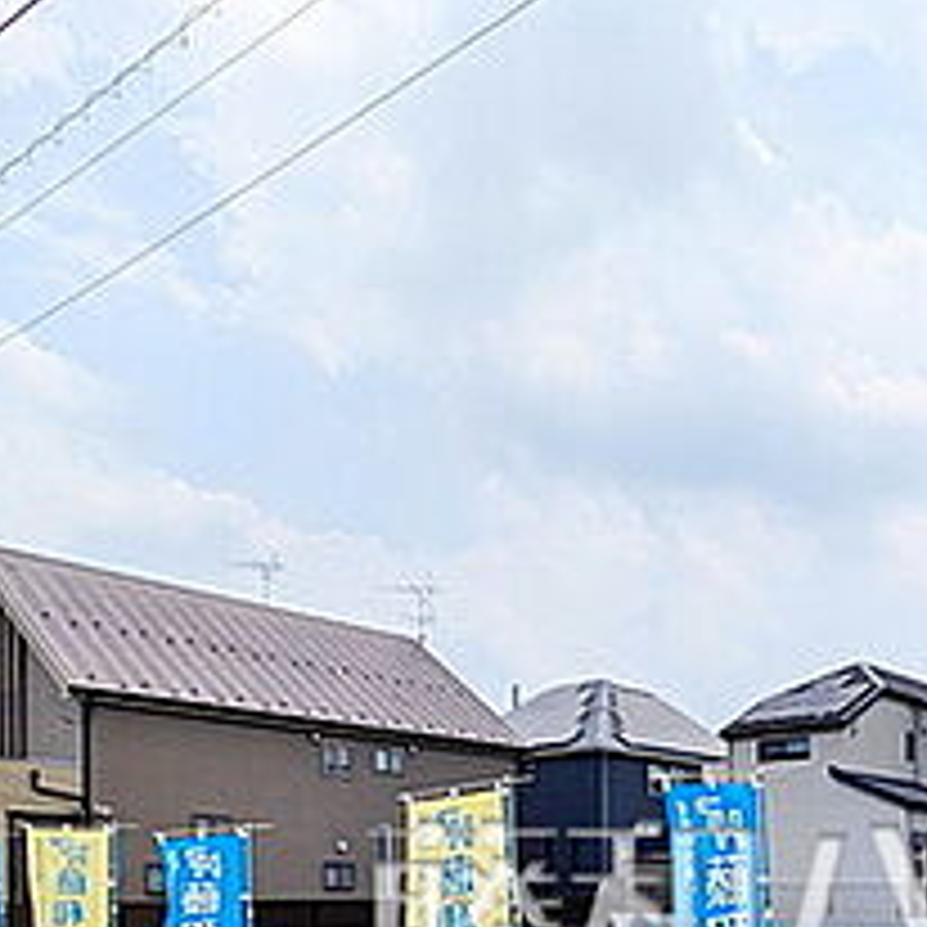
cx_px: 846
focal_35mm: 36
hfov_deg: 42.0
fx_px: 1091
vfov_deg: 40.9
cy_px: 900
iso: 49
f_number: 2.2
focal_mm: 1.83
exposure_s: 1/3322
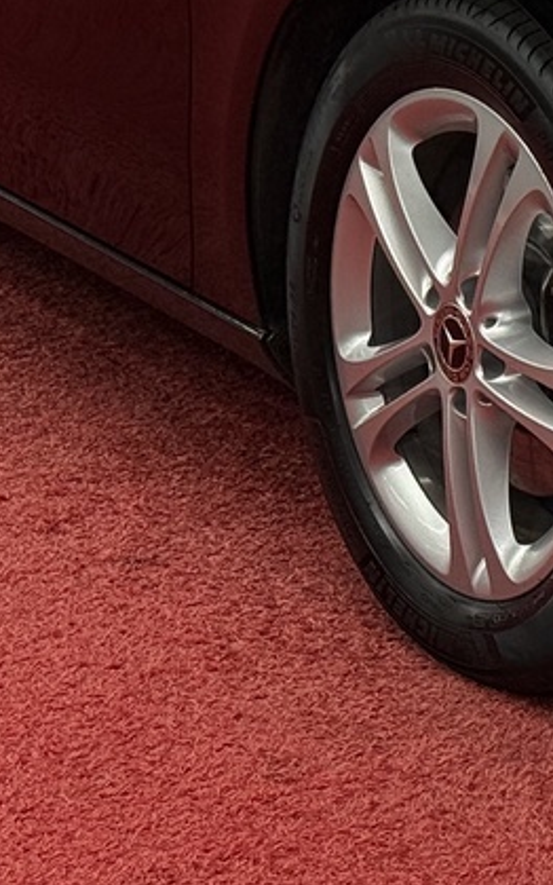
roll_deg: -0.5
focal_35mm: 175
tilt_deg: -8.3
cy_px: -226
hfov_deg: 7.4
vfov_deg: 11.7
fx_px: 4218
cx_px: 792
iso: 64
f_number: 1.78
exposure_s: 1/136
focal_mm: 6.76
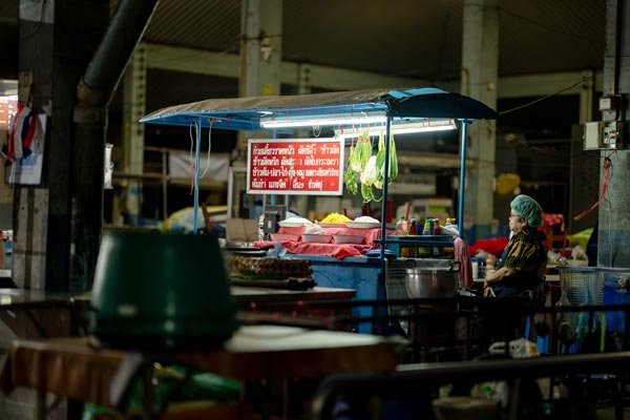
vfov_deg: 16.1
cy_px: 210
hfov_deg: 23.9
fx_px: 1487
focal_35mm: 85
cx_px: 315
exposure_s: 1/400
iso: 500
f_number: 1.4
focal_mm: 85
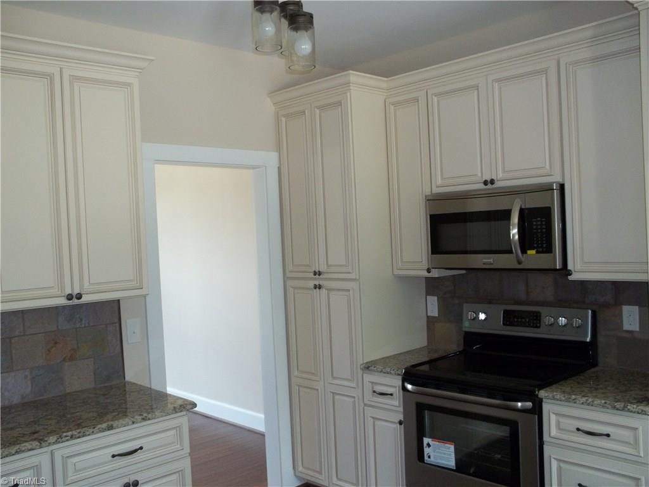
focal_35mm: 33
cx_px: 324
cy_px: 244
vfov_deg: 42.9
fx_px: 619
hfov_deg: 55.4
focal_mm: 5.9
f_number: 3.3
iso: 160
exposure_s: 1/40
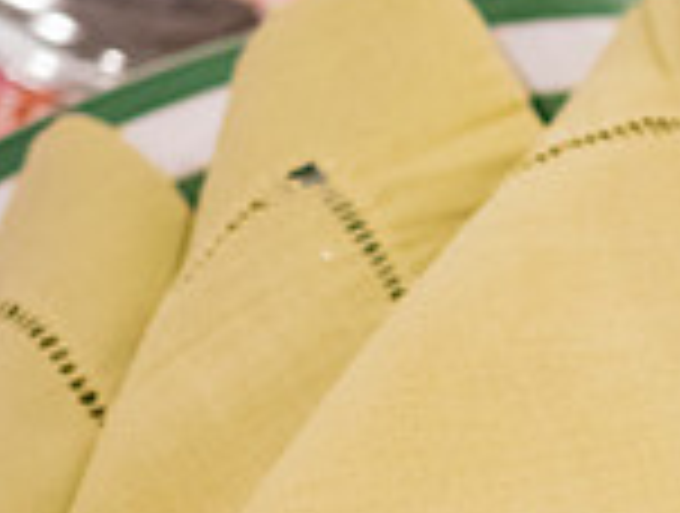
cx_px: 1085
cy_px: 772
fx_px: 4352
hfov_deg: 8.7
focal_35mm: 221
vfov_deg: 6.7
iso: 1400
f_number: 4
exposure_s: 1/160
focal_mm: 60
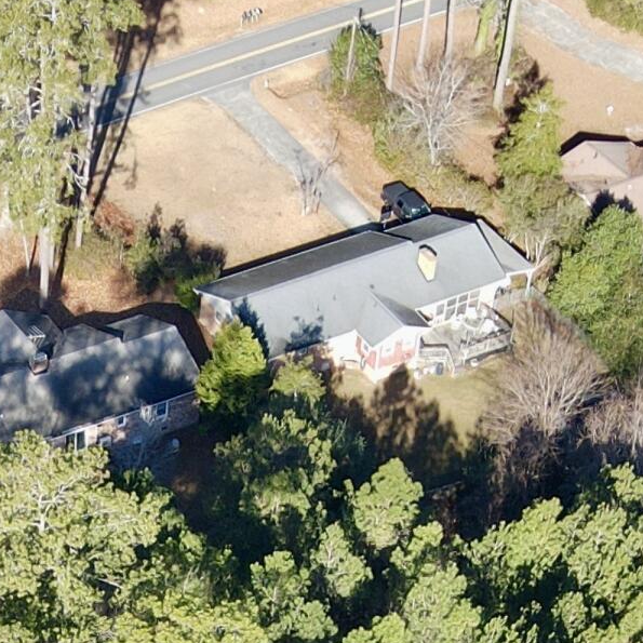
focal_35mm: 107
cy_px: 999
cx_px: -13
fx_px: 2249
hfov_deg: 15.9
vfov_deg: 15.0
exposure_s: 1/180
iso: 100
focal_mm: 4.5
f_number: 2.8
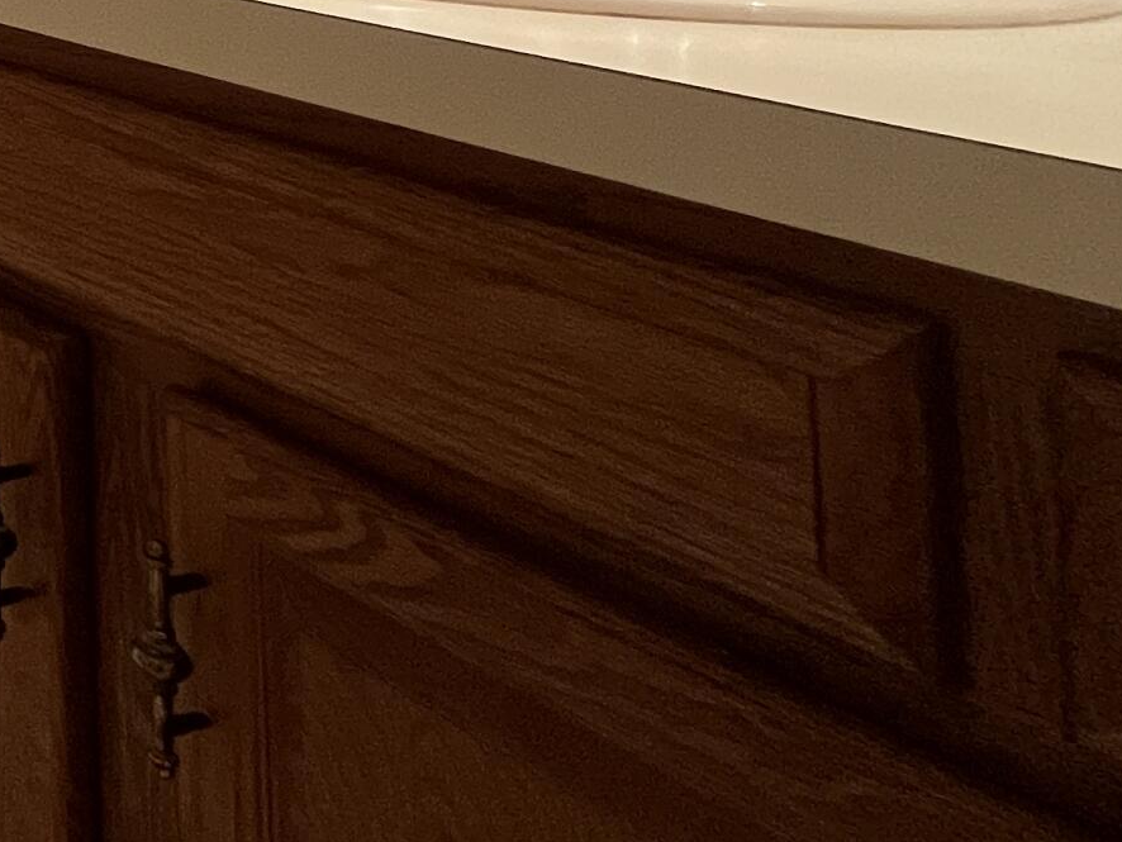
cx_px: -750
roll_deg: +0.3
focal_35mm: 44
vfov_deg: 26.2
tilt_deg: +2.5
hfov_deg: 25.0
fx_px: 1427
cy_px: -344
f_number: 1.8
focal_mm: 1.57
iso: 320
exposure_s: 1/60
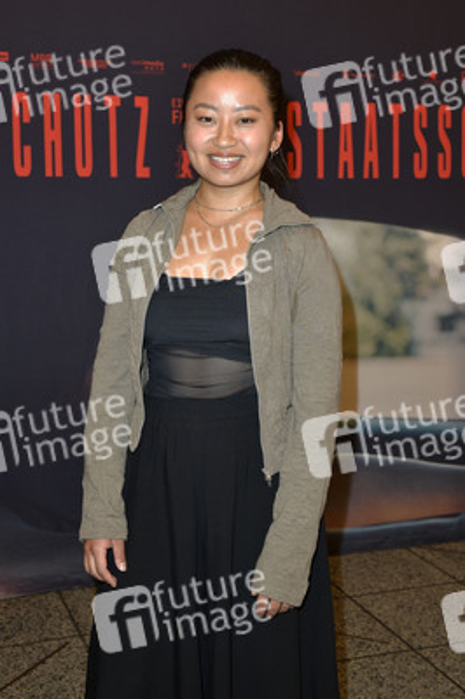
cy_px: 350
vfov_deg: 46.4
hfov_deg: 31.8
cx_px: 232
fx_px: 815
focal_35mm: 42
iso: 500
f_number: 5.6
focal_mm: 42
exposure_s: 1/200
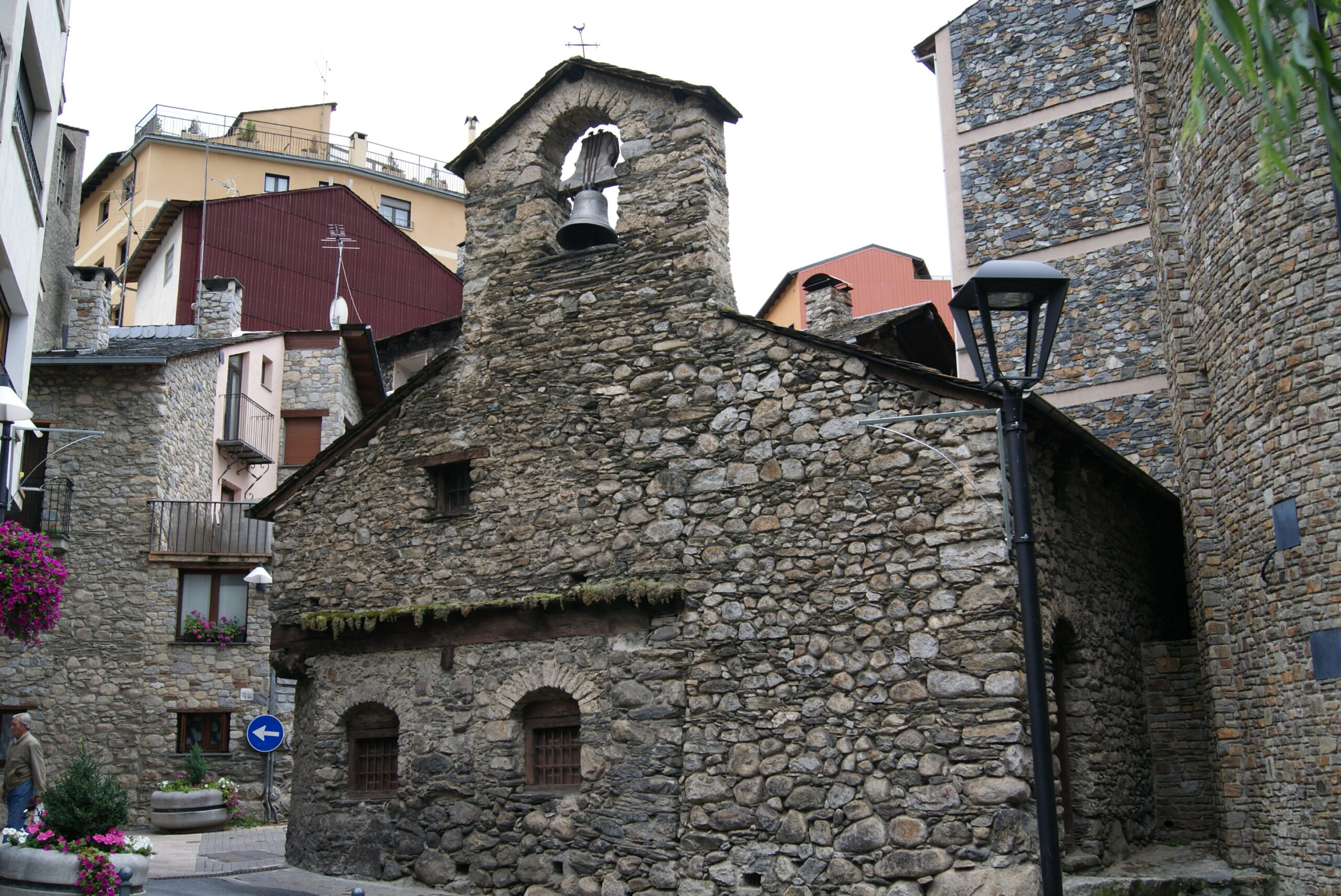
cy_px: 448
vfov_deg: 36.9
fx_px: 1342
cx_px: 670
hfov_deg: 53.1
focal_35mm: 36
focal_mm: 24
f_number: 5.6
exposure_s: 1/60
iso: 100
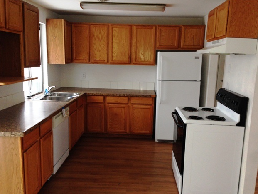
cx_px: 130
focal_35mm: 34
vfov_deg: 41.8
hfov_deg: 53.9
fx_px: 253
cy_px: 97
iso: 64
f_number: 2.4
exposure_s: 1/20
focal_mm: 4.12
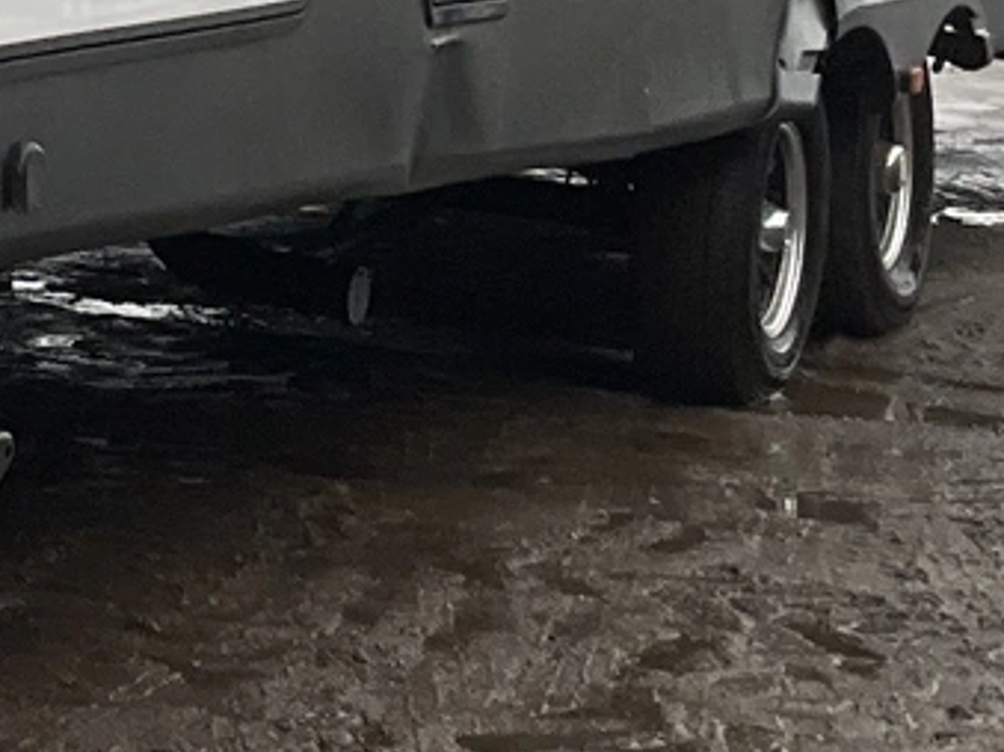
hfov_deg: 11.0
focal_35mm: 171
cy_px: -456
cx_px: -666
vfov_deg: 8.4
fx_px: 4958
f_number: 1.8
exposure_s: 1/197
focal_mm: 3
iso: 20
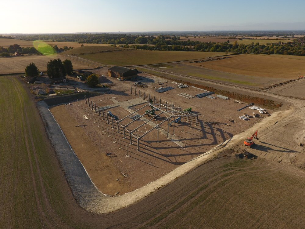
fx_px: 176
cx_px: 152
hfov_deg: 81.7
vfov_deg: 66.0
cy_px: 114
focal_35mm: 20
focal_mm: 3.61
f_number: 2.8
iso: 100
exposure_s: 1/919
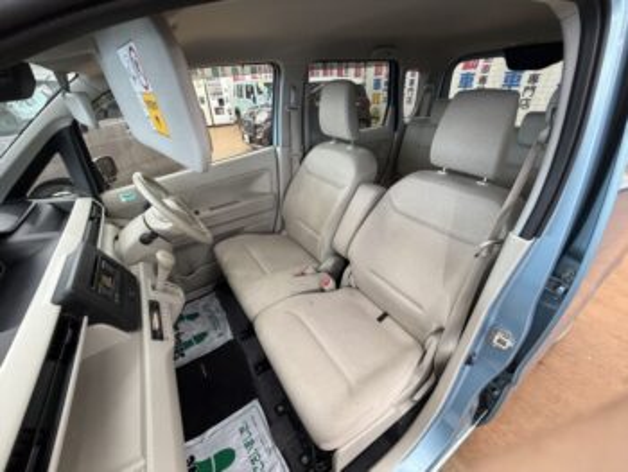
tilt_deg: -29.8
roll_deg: +2.8
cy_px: 236
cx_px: 314
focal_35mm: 14
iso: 320
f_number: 2.2
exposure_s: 1/100
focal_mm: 2.22
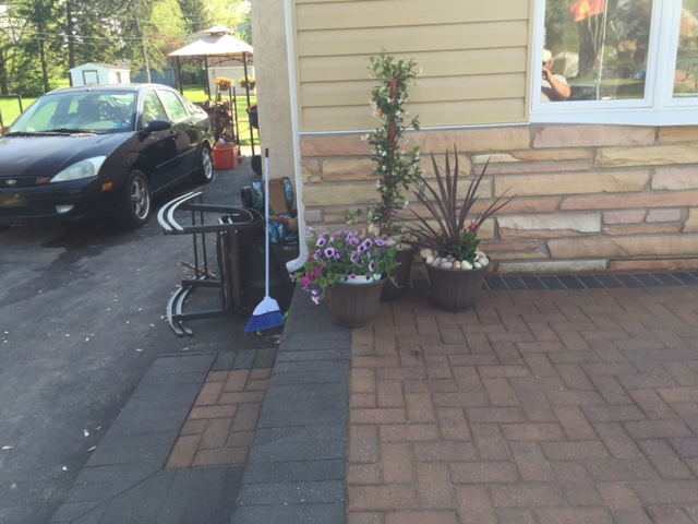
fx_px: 585
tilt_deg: -16.2
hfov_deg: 61.7
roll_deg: +2.6
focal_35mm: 29
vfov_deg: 48.2
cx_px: 349
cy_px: 262
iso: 32
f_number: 2.2
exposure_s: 1/319
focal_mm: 4.15
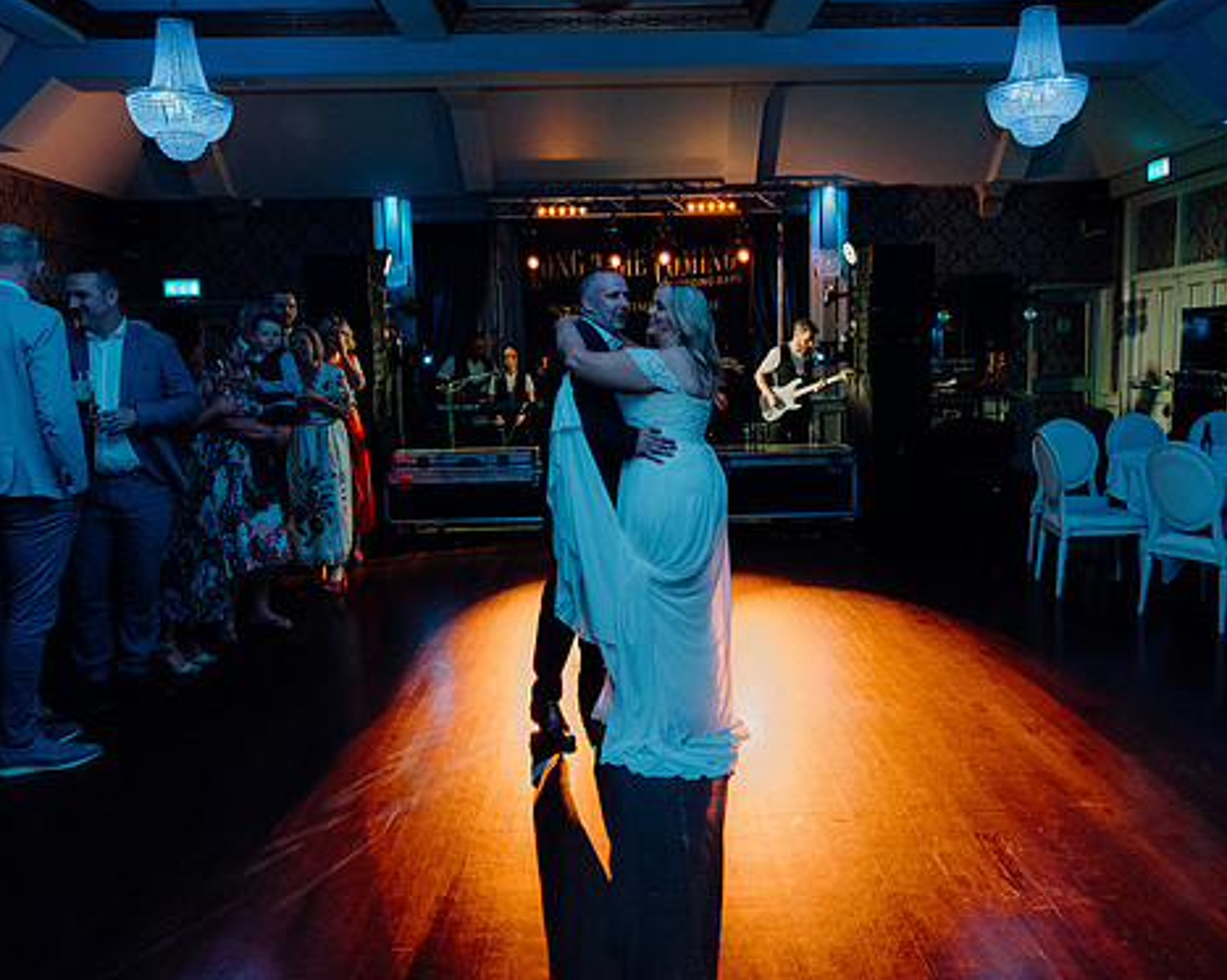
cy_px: 479
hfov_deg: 62.2
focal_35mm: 28
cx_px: 628
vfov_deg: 51.5
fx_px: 1016
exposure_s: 1/160
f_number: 3.5
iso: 2500
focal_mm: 24
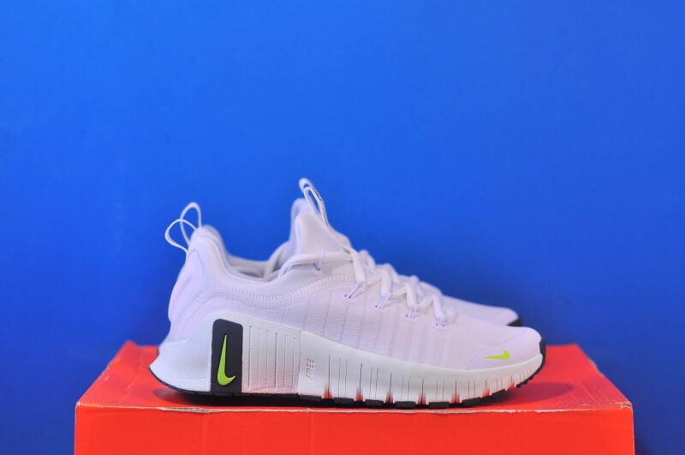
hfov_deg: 27.0
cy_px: 228
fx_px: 1425
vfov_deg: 18.1
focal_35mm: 75
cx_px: 342
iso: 250
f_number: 2.8
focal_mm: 50
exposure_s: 1/320
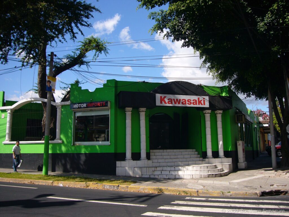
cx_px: 144
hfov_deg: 56.8
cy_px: 108
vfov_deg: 44.2
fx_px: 267
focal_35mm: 32
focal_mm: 5.2
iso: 80
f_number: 6.3
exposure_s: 1/250
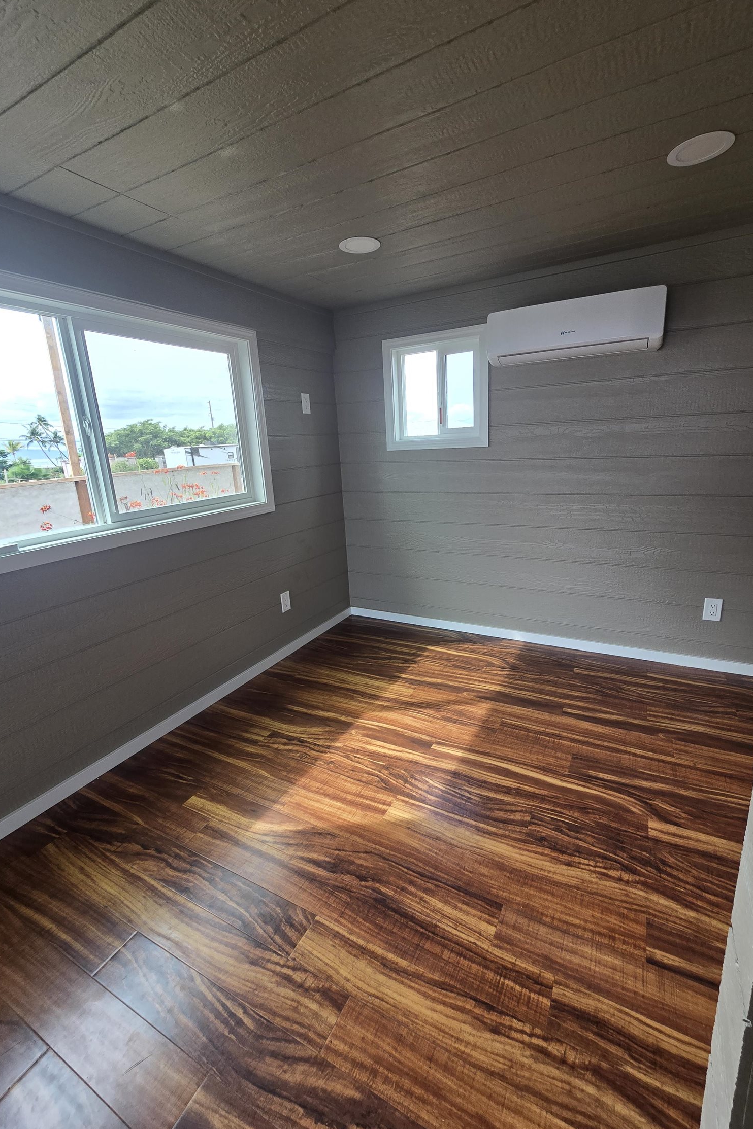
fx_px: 439
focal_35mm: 14
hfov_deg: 81.2
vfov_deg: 104.3
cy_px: 556
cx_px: 383
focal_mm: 2.2
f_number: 2.2
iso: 64
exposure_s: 1/120
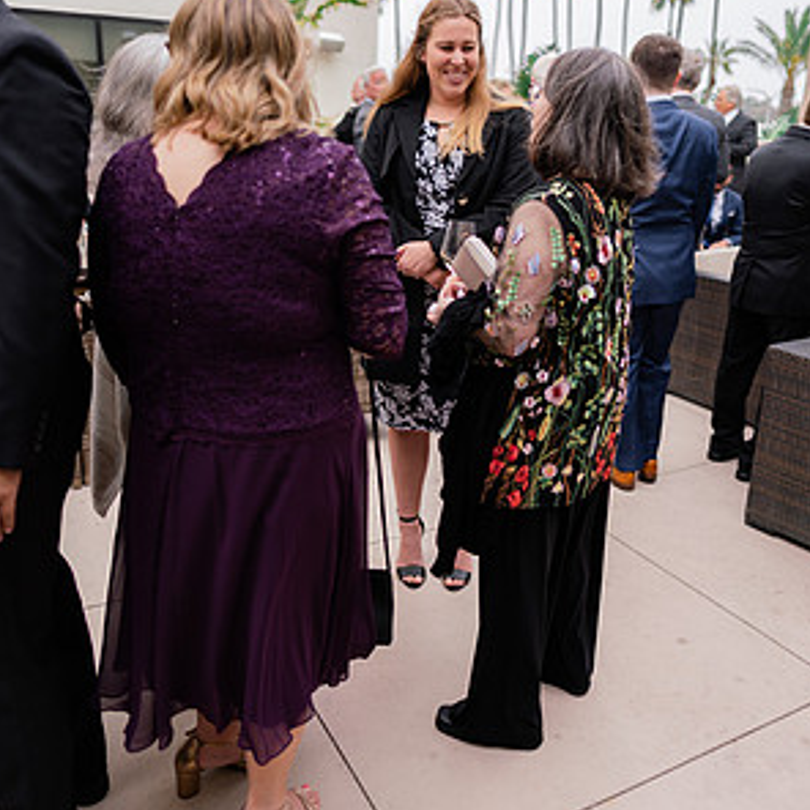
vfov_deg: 52.4
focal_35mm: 31
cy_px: 356
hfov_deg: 52.5
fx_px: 821
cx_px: 405
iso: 160
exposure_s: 1/1250
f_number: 1.4
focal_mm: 24
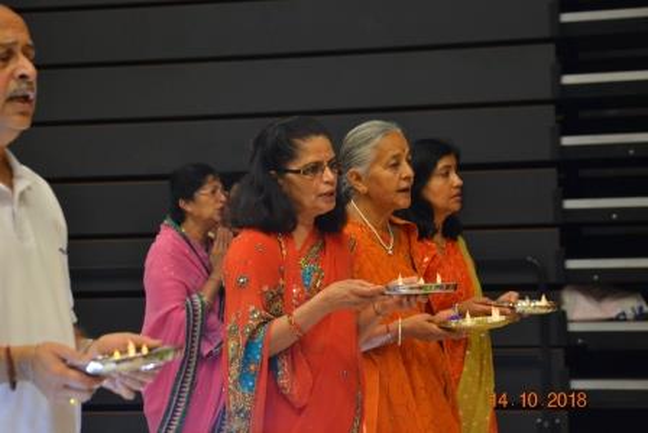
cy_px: 216
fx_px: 2107
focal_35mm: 117
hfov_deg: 17.5
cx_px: 324
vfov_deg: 11.7
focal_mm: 78
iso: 1400
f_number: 4.5
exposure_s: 1/60
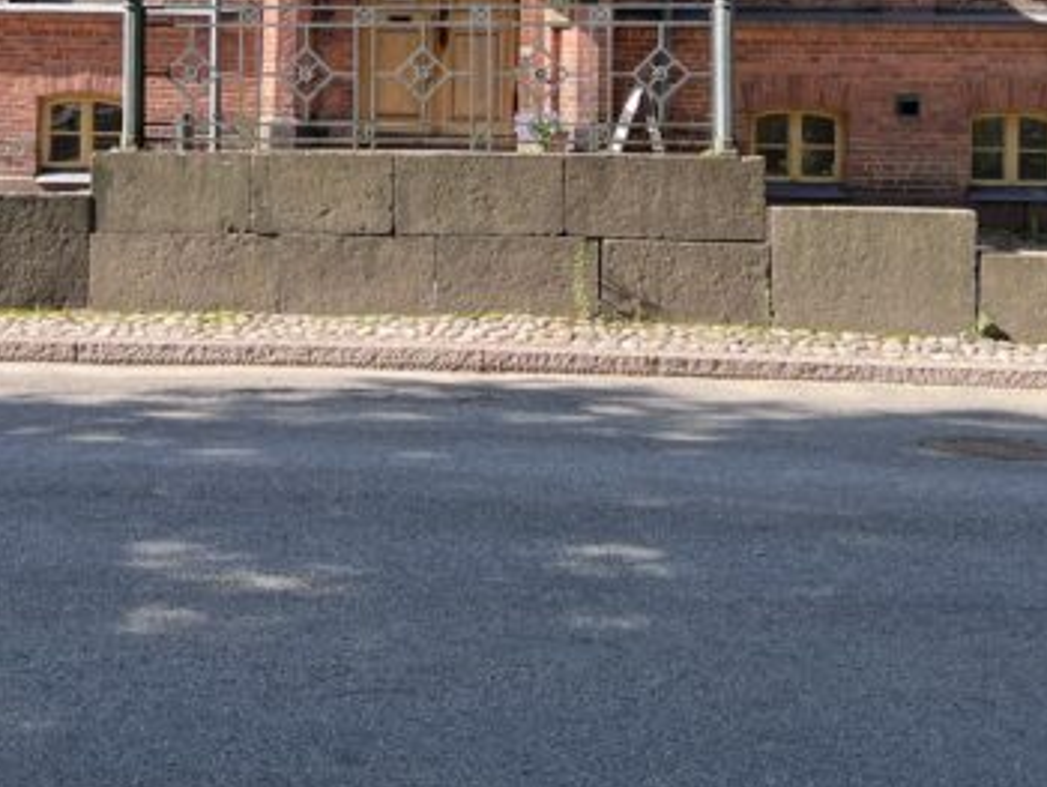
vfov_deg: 24.7
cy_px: 36
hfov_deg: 33.5
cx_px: 359
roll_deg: -0.7
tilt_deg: +0.7
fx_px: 1725
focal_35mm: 57
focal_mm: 5.7
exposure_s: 1/873
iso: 50
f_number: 1.5
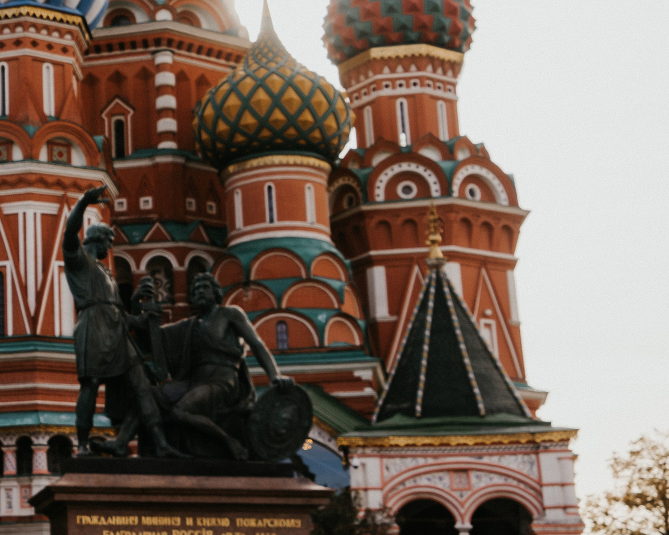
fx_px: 1465
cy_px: 232
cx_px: -91
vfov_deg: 20.7
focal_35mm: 74
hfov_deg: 23.9
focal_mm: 32
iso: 100
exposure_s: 1/160
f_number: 6.3
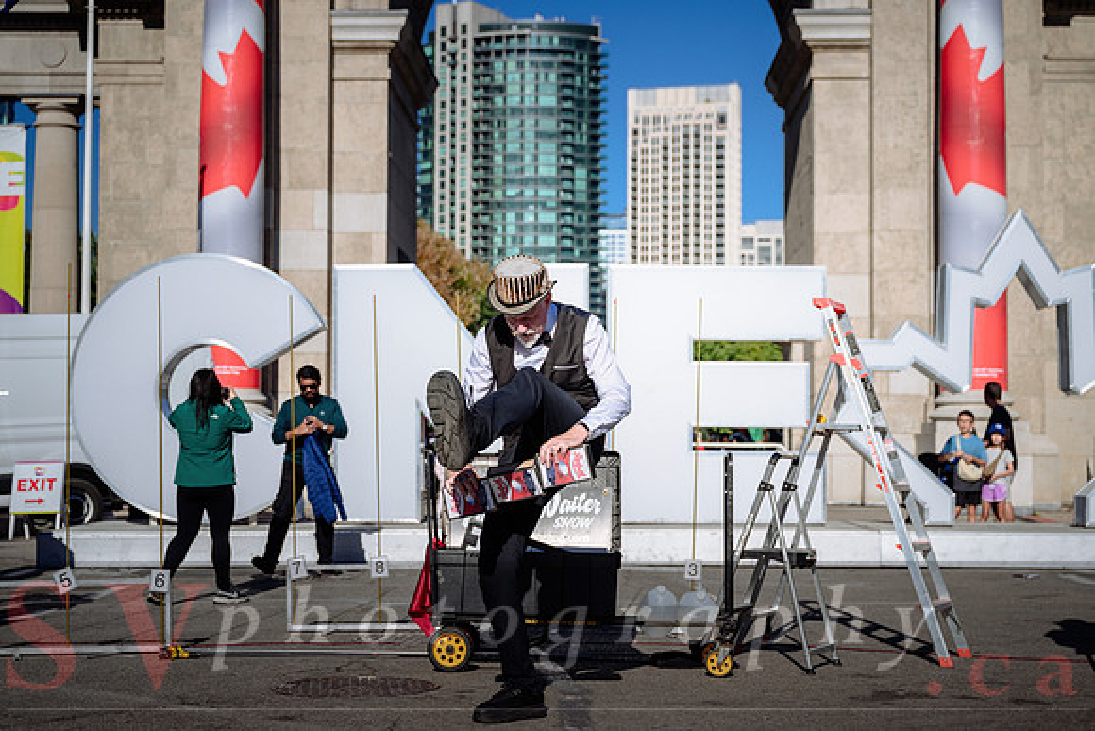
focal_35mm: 57
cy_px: 366
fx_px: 1736
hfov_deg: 35.0
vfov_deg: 23.8
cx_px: 548
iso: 64
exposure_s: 1/640
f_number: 4
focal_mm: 55
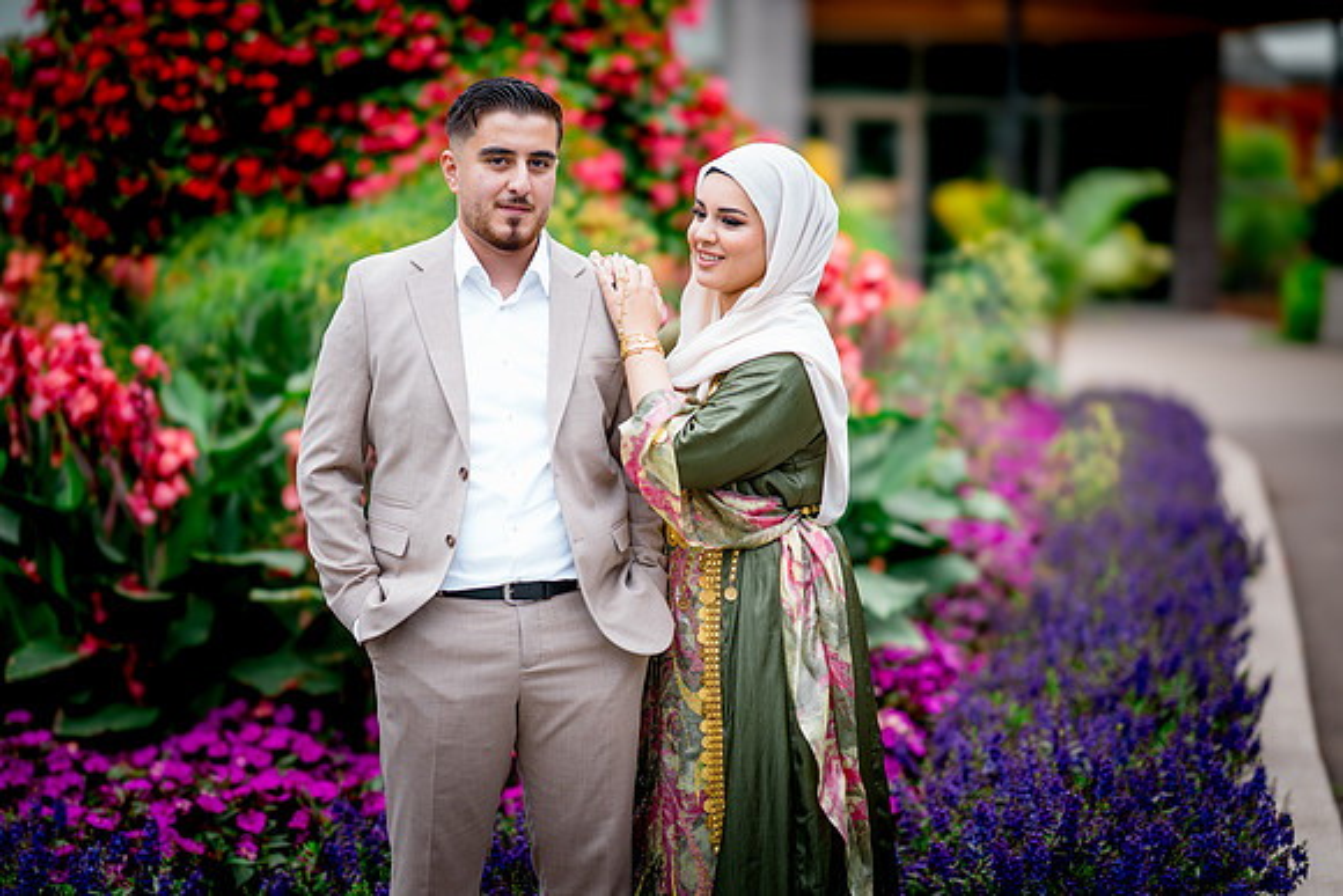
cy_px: 448
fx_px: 3172
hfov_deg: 23.9
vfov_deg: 16.1
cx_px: 672
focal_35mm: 85
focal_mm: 85
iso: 100
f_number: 1.4
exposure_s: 1/1600
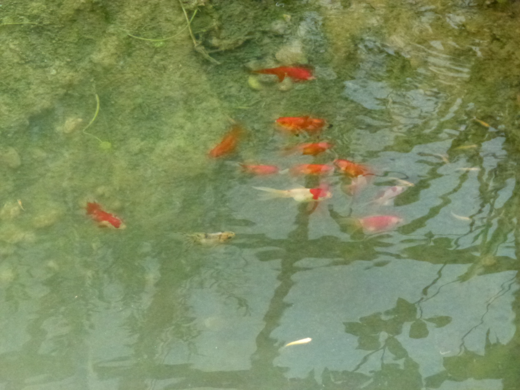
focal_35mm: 168
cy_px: 195
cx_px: 260
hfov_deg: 11.8
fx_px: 2524
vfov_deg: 8.8
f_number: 5.4
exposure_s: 1/400
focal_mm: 30.1
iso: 1600
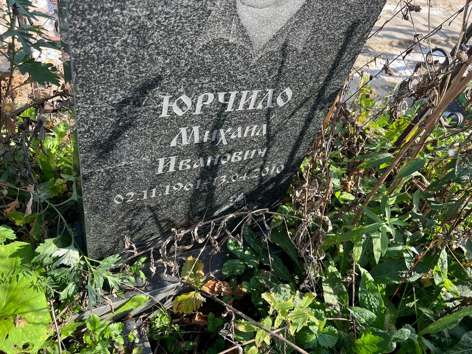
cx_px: 236
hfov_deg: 67.3
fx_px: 355
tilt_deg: -48.6
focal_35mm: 26
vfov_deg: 53.1
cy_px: 177
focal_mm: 5.7
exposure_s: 1/604
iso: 50
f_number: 1.5
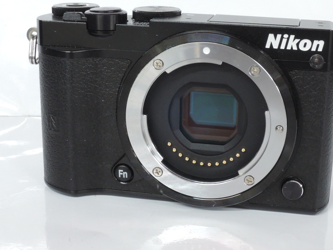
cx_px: 197
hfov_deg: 27.3
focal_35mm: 71
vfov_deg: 20.7
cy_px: 114
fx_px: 683
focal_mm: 10.7
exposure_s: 1/15
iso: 800
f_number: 8
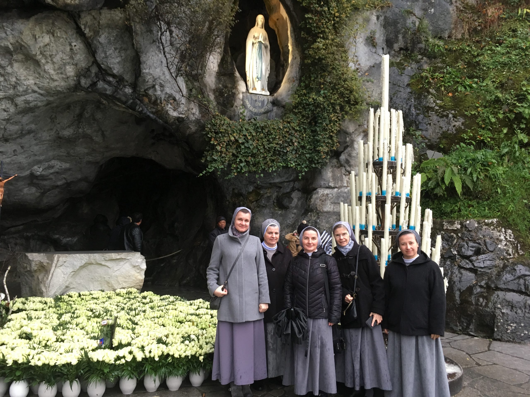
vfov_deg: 48.2
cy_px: 198
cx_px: 265
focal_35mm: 29
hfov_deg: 61.7
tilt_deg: +3.7
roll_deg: +0.2
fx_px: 444
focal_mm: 4.15
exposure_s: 1/33
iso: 125
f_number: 2.2
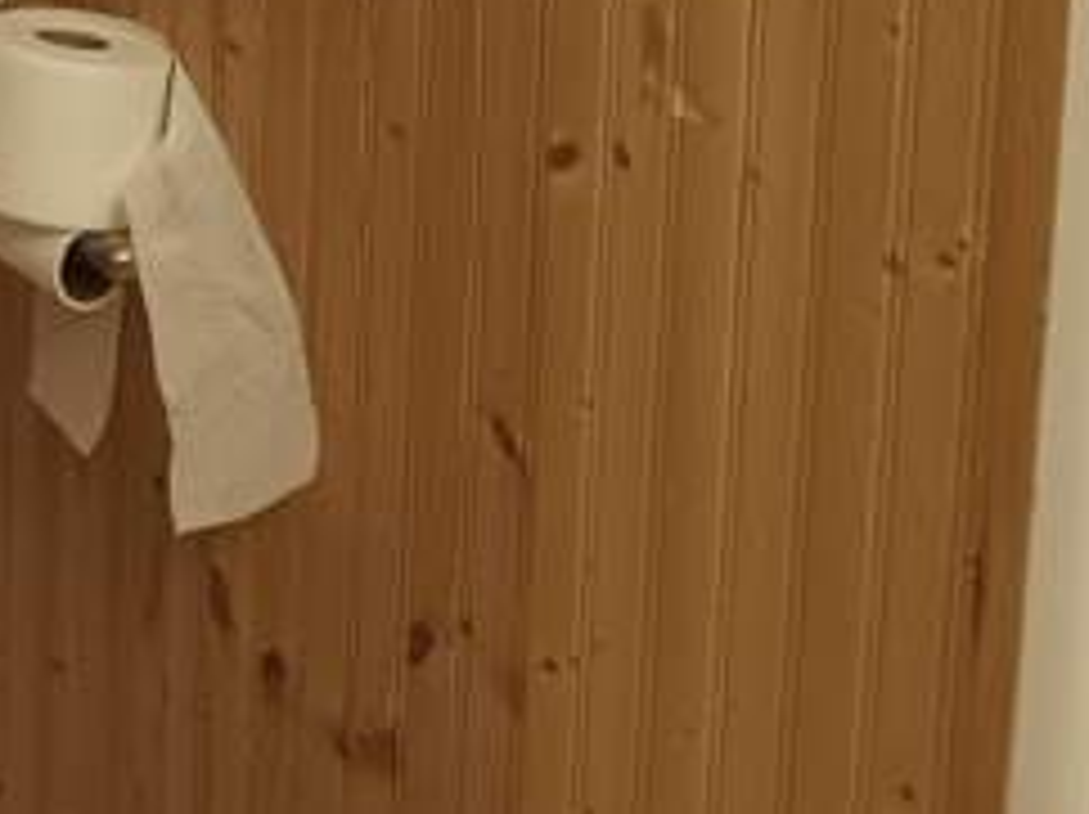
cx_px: -378
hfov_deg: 20.5
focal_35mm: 86
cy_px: -513
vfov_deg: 15.4
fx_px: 2703
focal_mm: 3.98
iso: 250
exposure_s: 1/33.3
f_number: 1.8
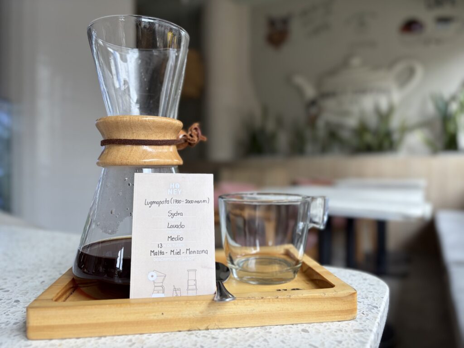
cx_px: 232
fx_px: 349
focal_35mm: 26
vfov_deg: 53.1
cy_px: 174
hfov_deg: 67.3
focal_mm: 5.96
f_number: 1.6
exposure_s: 1/209
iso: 40
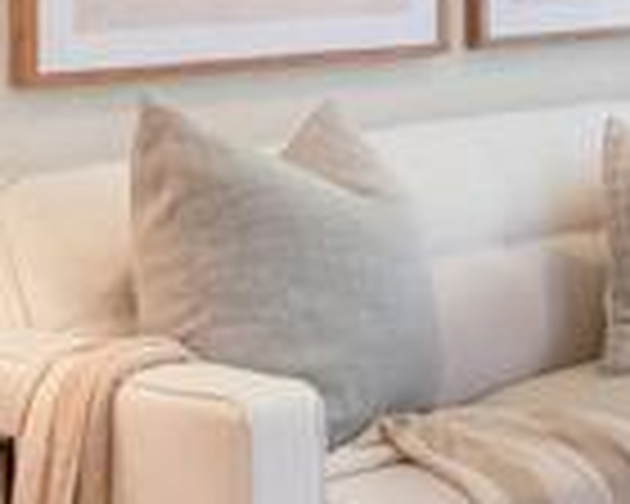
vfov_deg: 15.2
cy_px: 40
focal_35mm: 100
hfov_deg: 15.4
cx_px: 1260
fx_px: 1865
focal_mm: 7
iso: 2500
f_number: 6.3
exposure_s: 1/60
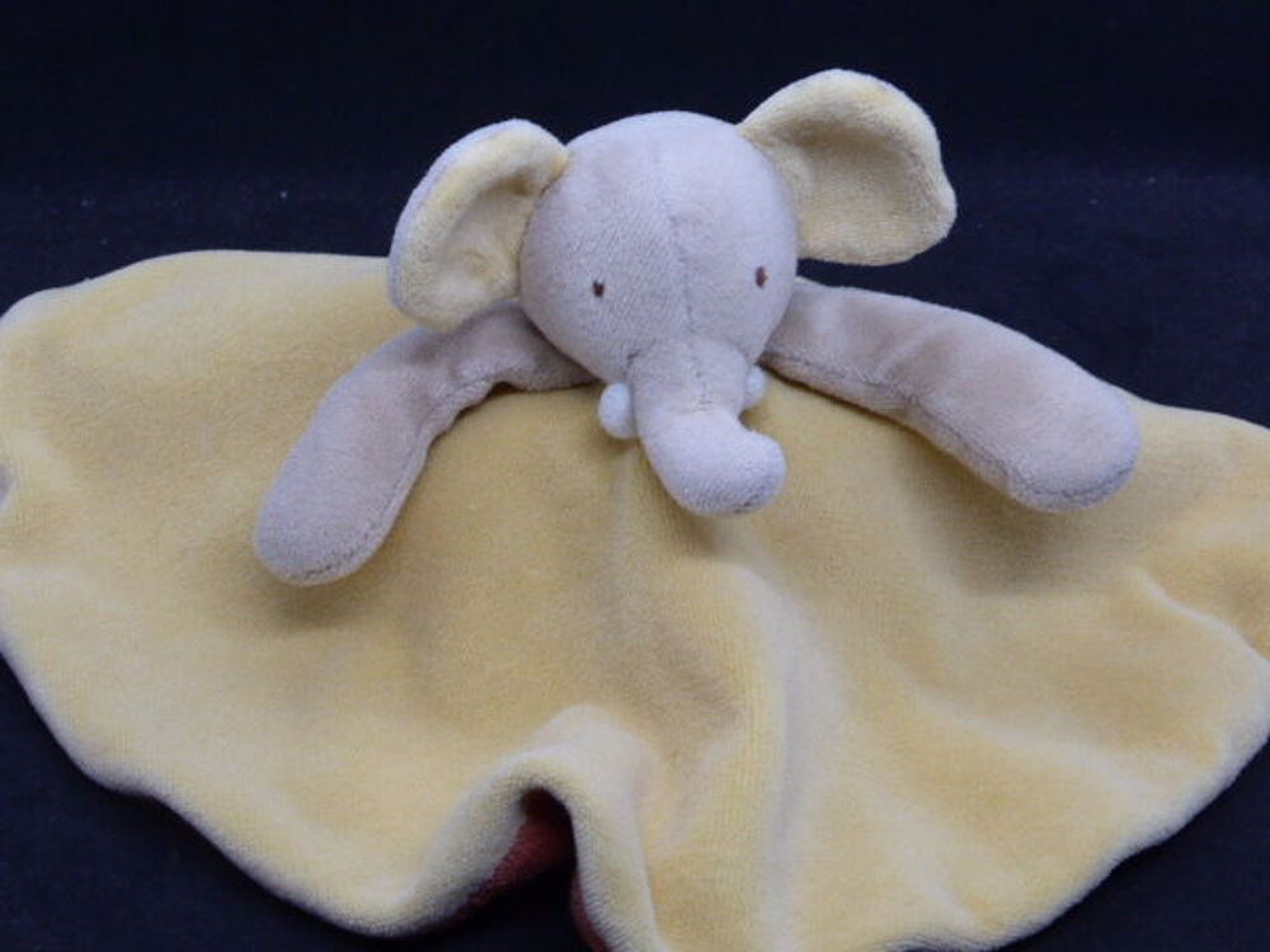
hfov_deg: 31.7
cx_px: 635
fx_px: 2238
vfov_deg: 24.0
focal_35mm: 61
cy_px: 476
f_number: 4.7
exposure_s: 1/60
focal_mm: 10.3
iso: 320
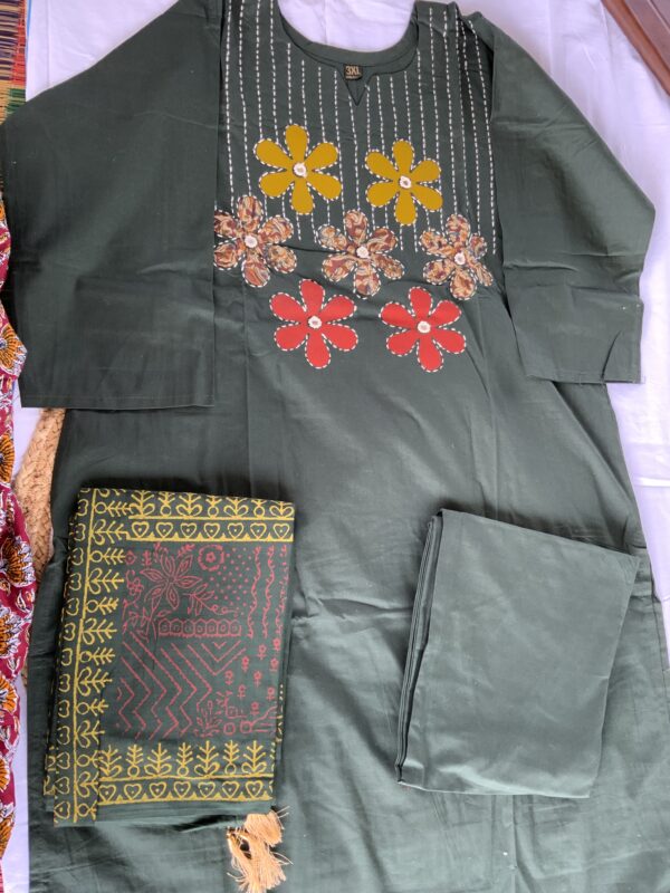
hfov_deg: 48.2
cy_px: 446
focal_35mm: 29
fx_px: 748
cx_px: 335
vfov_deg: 61.7
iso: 64
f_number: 1.8
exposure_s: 1/122
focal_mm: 3
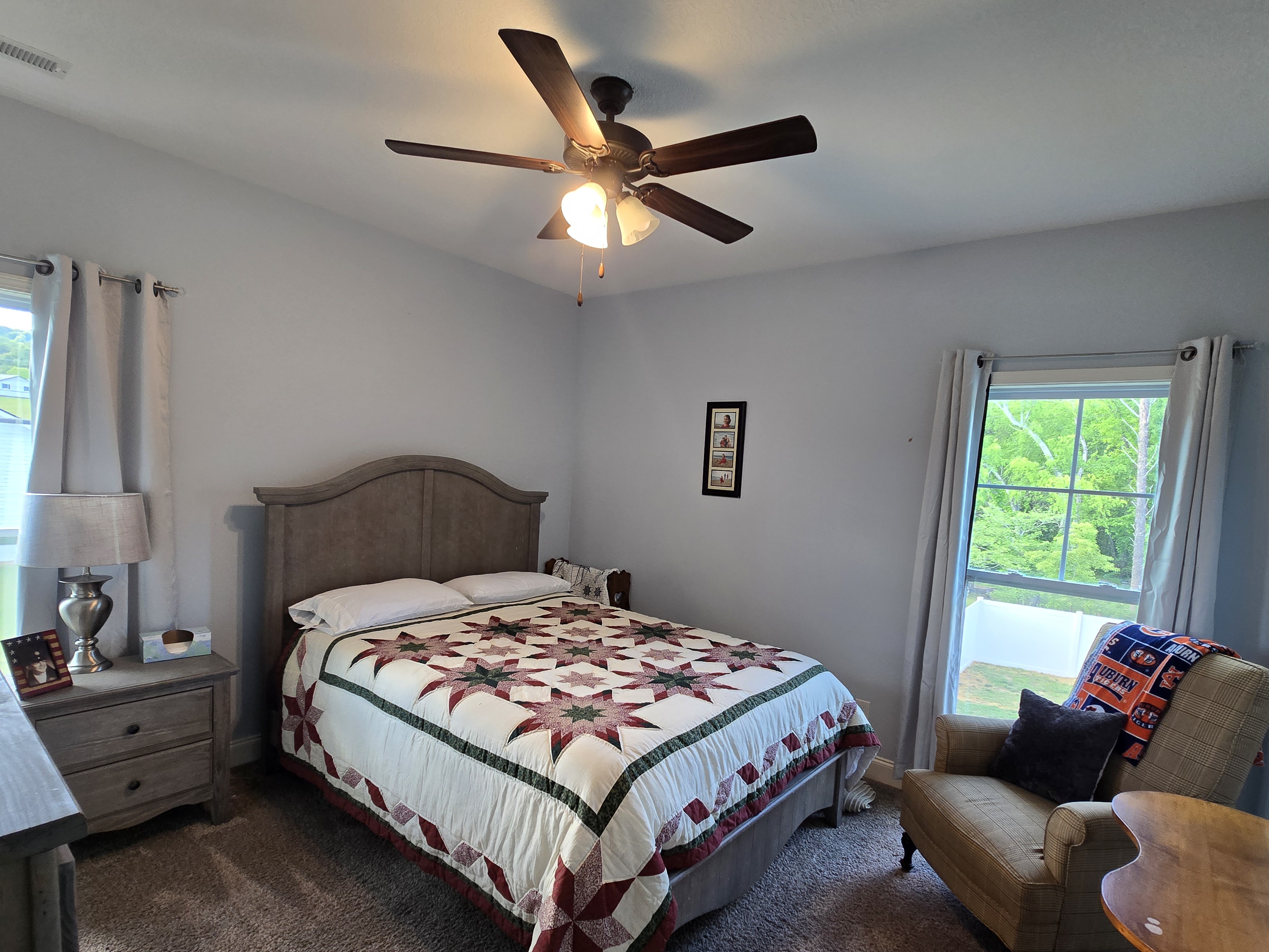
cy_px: 520
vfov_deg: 77.9
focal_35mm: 16
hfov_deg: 94.5
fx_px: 587
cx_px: 656
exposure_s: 1/60
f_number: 2.2
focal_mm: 2.2
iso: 125
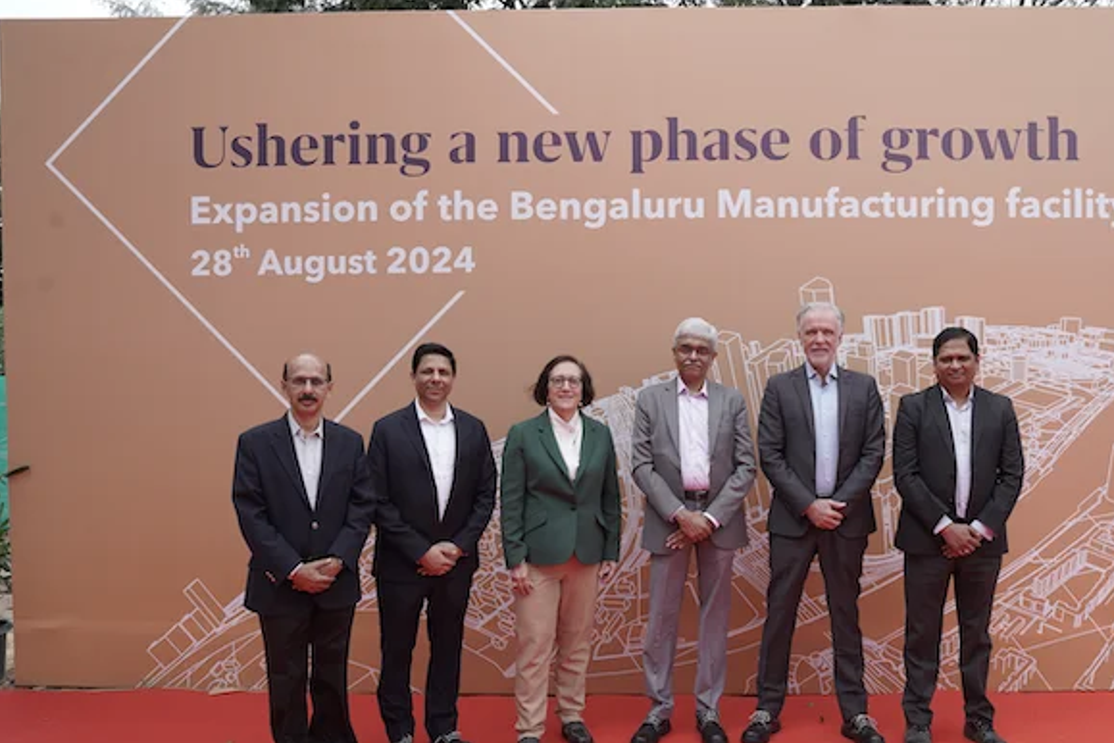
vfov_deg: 44.9
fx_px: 897
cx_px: 658
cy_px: 397
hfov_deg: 63.2
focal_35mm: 29
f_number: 5.6
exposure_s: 1/160
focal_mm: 24
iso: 200
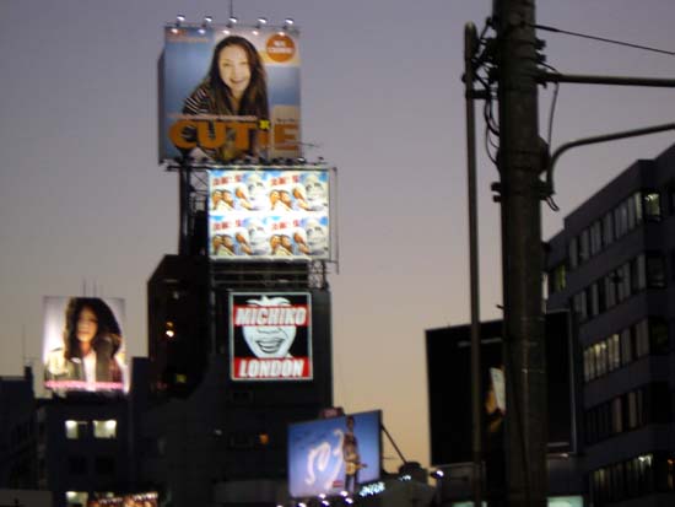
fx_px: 2224
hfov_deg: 17.3
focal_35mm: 114
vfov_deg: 13.0
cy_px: 254
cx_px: 338
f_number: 5.2
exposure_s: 1/15
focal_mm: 18.6
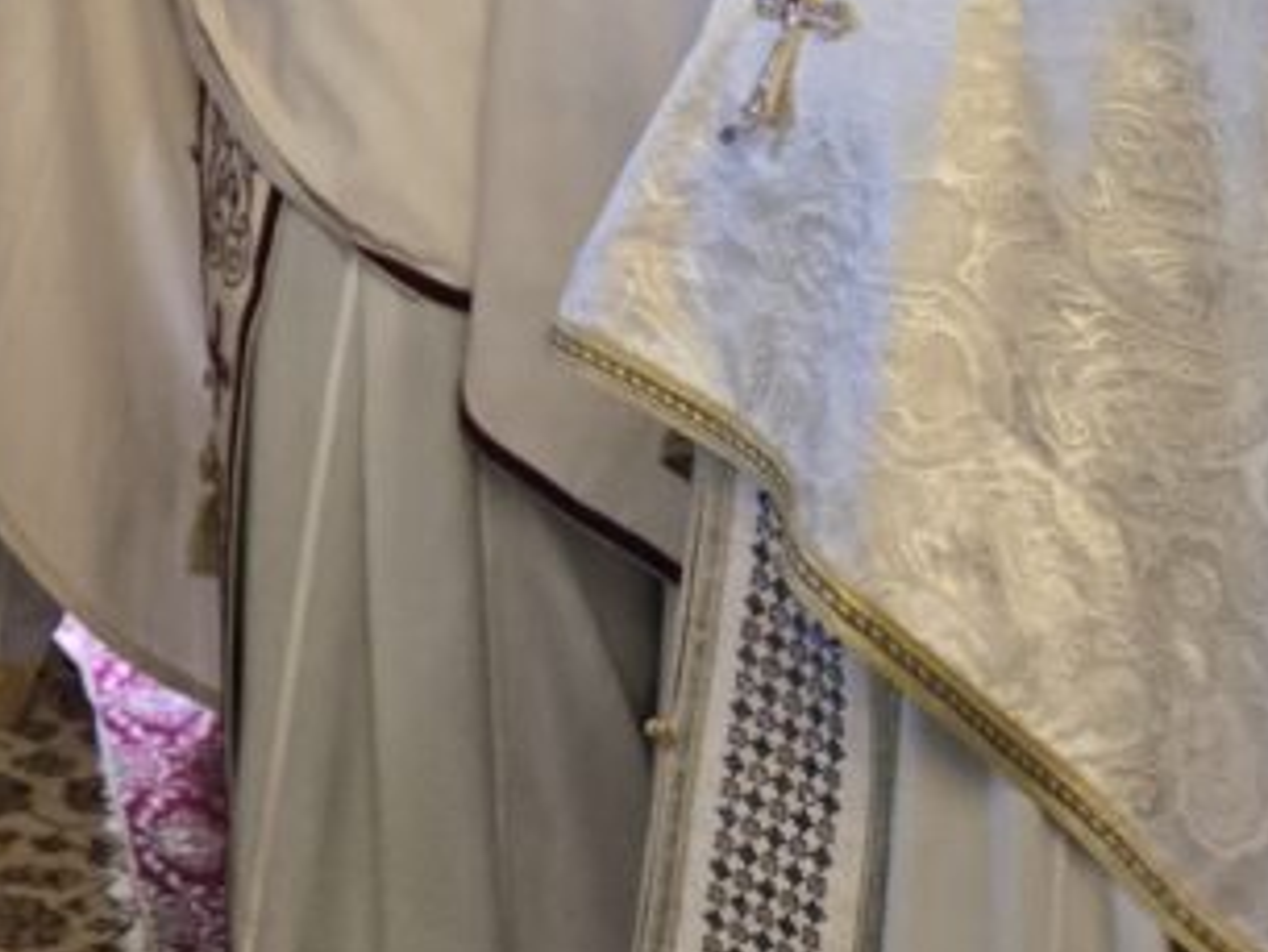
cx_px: -266
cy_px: -505
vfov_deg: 15.7
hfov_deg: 21.1
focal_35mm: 86
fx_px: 3151
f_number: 1.7
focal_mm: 6.3
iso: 320
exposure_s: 1/100
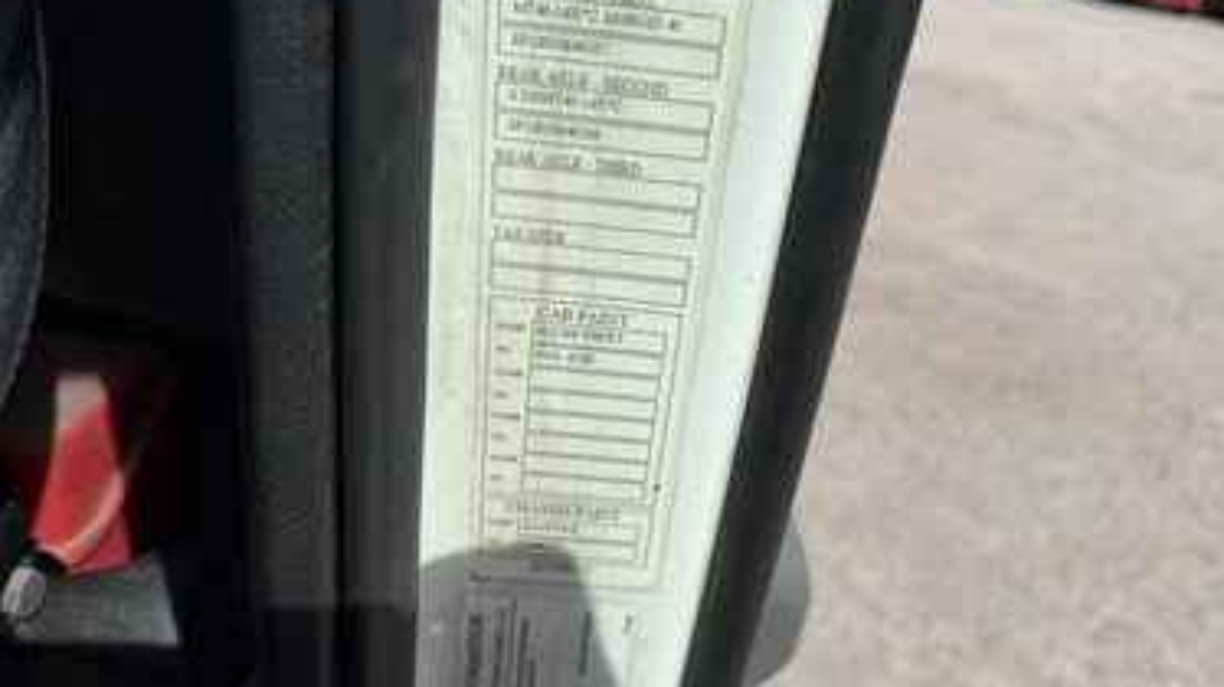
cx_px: 648
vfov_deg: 41.3
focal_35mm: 28
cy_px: 396
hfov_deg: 67.9
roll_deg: -9.9
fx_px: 908
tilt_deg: -28.4
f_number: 1.78
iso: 80
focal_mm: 6.76
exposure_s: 1/4975
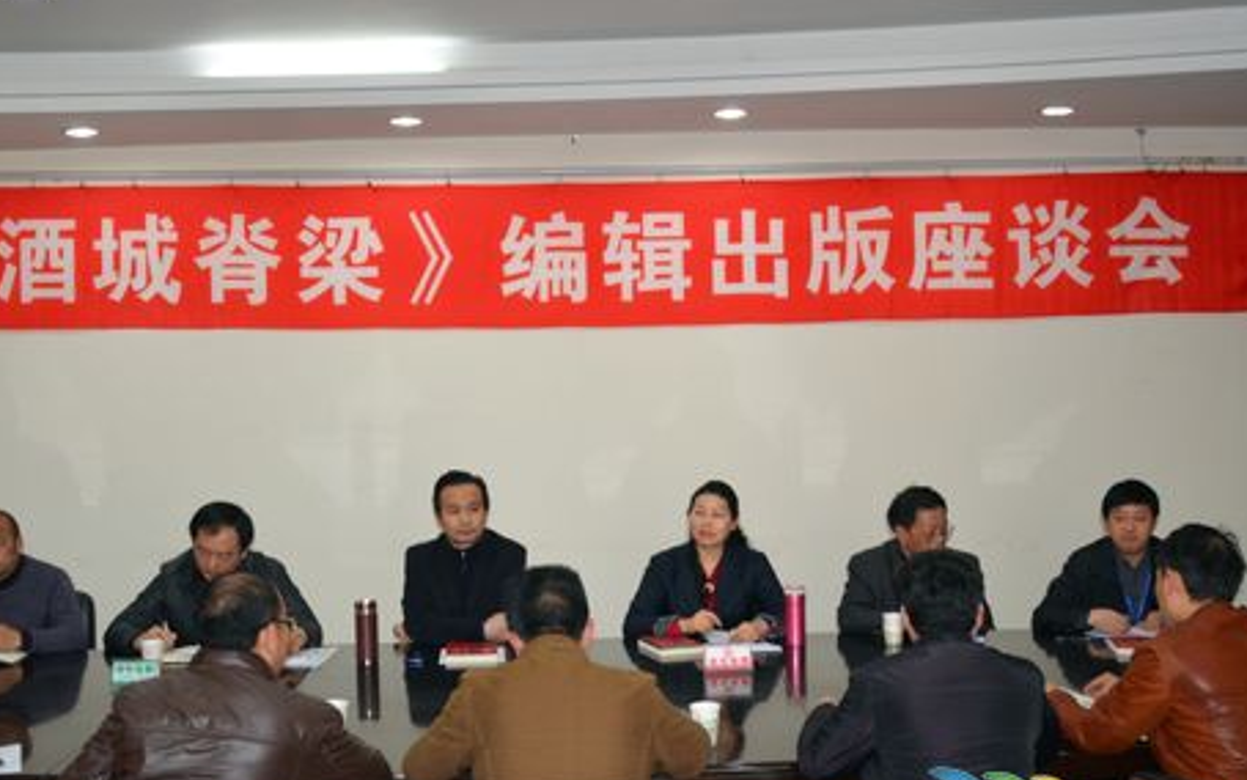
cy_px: 435
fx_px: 1598
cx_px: 591
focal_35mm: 47
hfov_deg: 42.6
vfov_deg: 27.4
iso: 450
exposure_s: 1/60
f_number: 3.5
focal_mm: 28
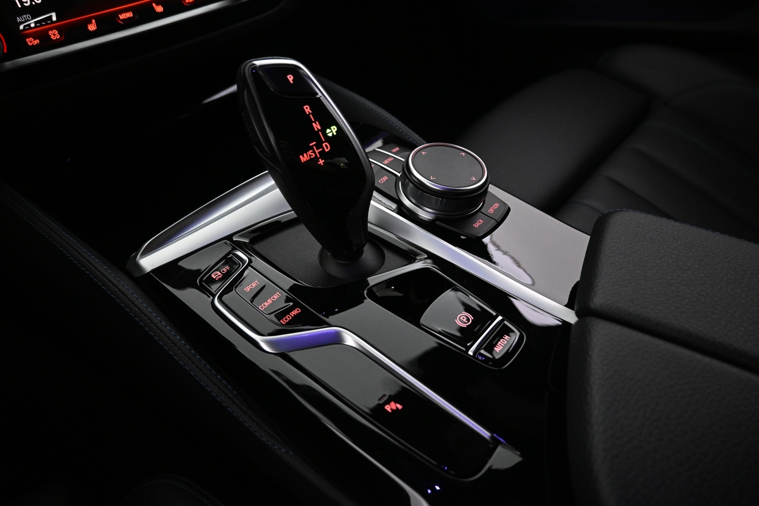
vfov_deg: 53.1
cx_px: 380
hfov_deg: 73.7
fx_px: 506
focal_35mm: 24
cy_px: 253
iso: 1600
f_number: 3.5
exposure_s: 1/40
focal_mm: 16
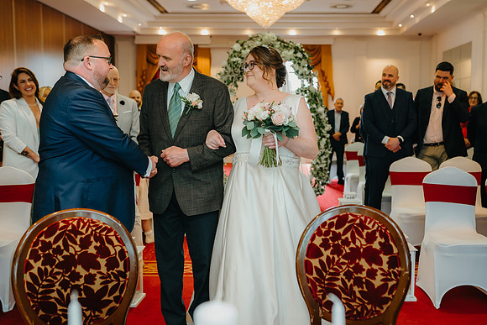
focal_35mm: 40
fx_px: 545
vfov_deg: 33.2
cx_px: 277
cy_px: 162
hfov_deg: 48.0
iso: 1250
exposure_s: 1/160
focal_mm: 35
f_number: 2.2
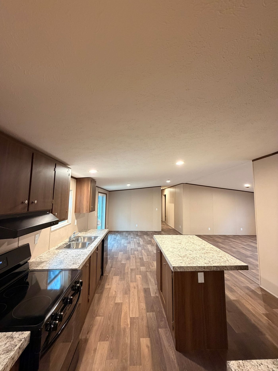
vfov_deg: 102.1
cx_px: 139
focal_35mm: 14
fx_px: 150
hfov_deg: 85.7
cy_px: 186
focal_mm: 2.22
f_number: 2.2
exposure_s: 1/60
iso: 500
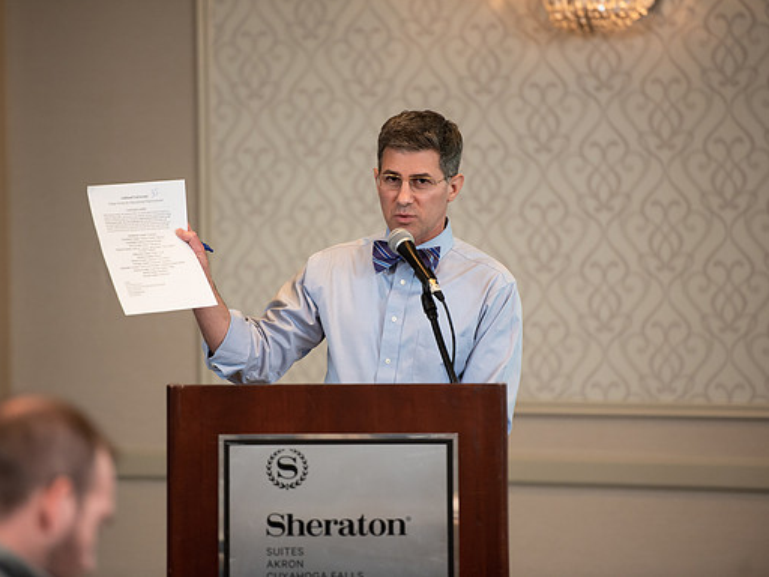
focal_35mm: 218
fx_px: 4843
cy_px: 288
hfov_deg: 9.1
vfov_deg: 6.8
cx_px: 347
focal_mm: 200
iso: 1250
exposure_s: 1/200
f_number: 3.2
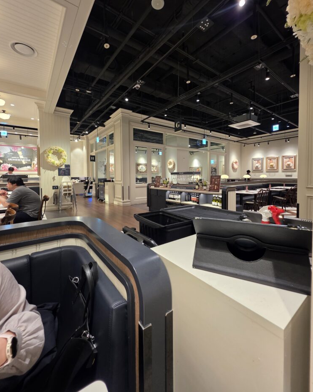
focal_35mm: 14
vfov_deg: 100.6
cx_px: 152
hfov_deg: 87.9
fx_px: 162
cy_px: 182
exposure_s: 1/60
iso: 160
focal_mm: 2.2
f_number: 1.9
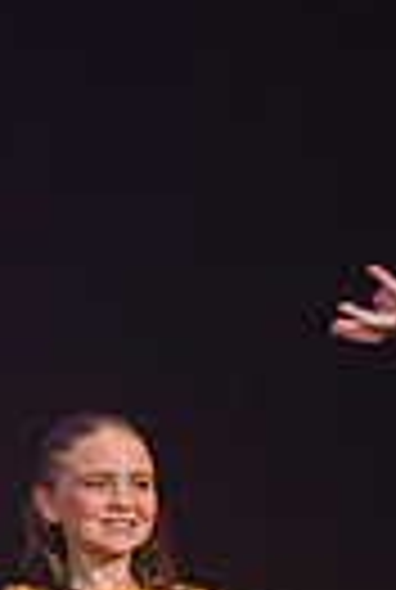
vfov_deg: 6.9
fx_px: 4776
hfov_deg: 4.7
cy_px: 991
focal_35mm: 291
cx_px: 148
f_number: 2.8
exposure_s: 1/500
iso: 500
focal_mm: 85
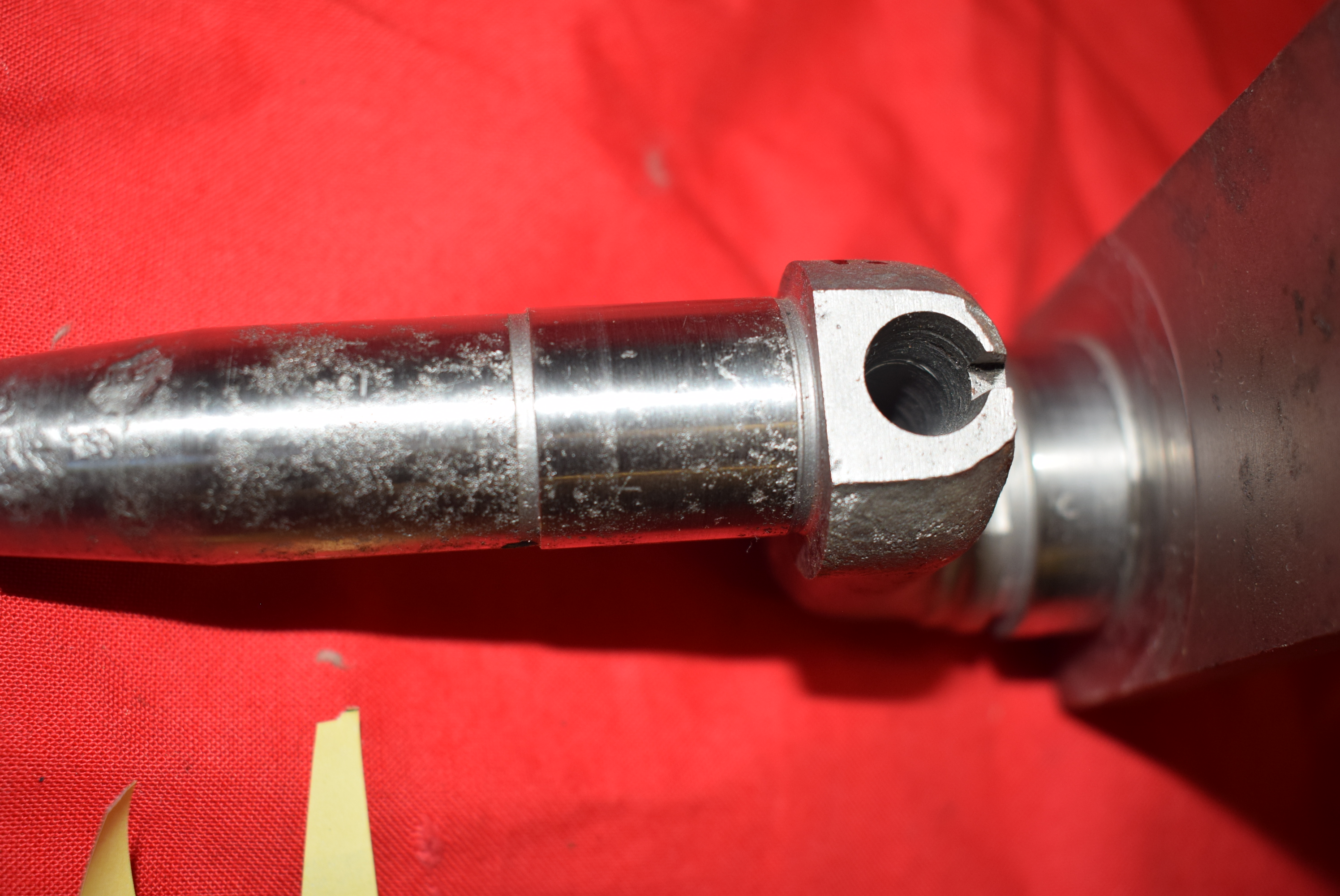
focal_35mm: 44
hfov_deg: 44.9
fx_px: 1620
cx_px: 670
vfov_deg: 30.9
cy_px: 448
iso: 400
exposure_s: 1/200
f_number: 5
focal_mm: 29
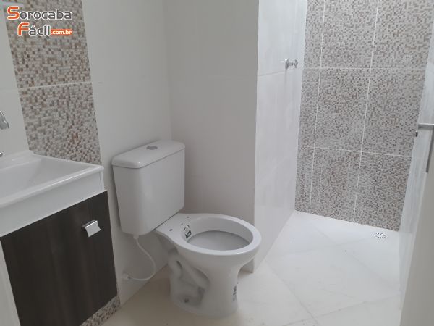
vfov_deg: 51.4
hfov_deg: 65.3
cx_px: 217
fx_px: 339
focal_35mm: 27
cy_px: 163
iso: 50
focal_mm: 3.6
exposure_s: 1/60
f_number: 1.9
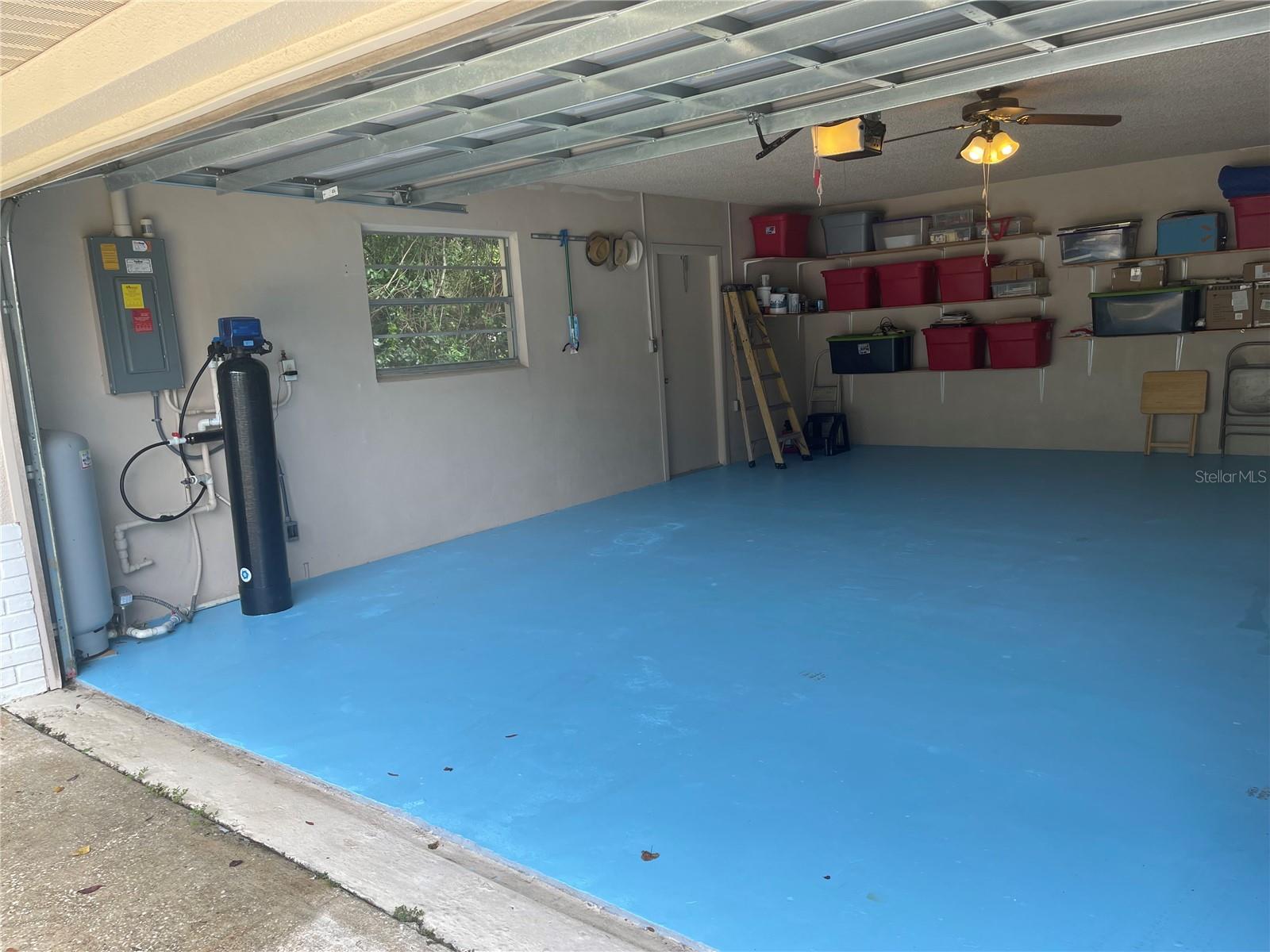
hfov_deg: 69.4
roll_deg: +3.1
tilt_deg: -10.3
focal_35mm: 25
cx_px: 635
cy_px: 476
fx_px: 917
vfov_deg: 54.9
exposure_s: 1/319
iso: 32
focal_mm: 5.1
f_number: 1.6
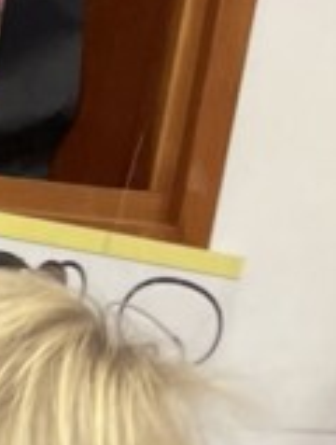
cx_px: -445
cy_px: 1189
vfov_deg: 9.8
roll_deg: -6.4
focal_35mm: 167
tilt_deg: -22.8
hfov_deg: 8.3
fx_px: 2153
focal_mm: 4.2
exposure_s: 1/100
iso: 100
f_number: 1.6
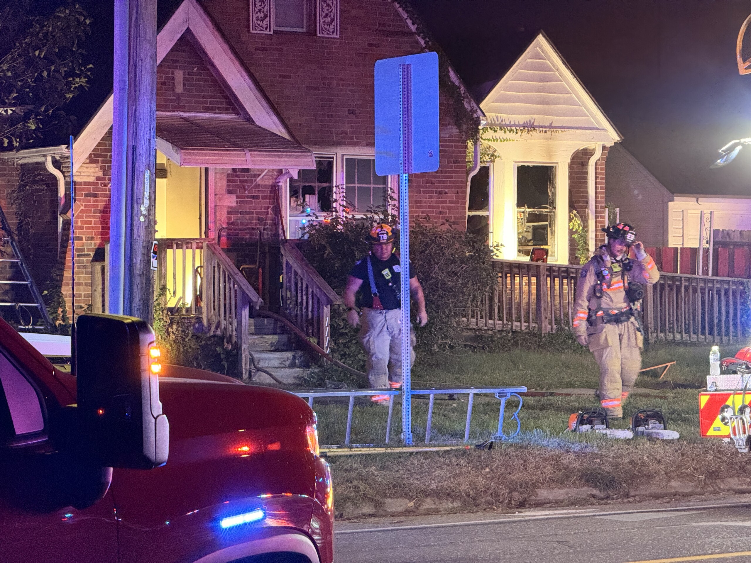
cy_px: 282
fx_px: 2603
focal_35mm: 120
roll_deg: +0.2
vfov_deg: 12.3
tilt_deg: +0.4
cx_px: 376
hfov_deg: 16.4
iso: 640
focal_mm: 15.66
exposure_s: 1/50
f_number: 2.8
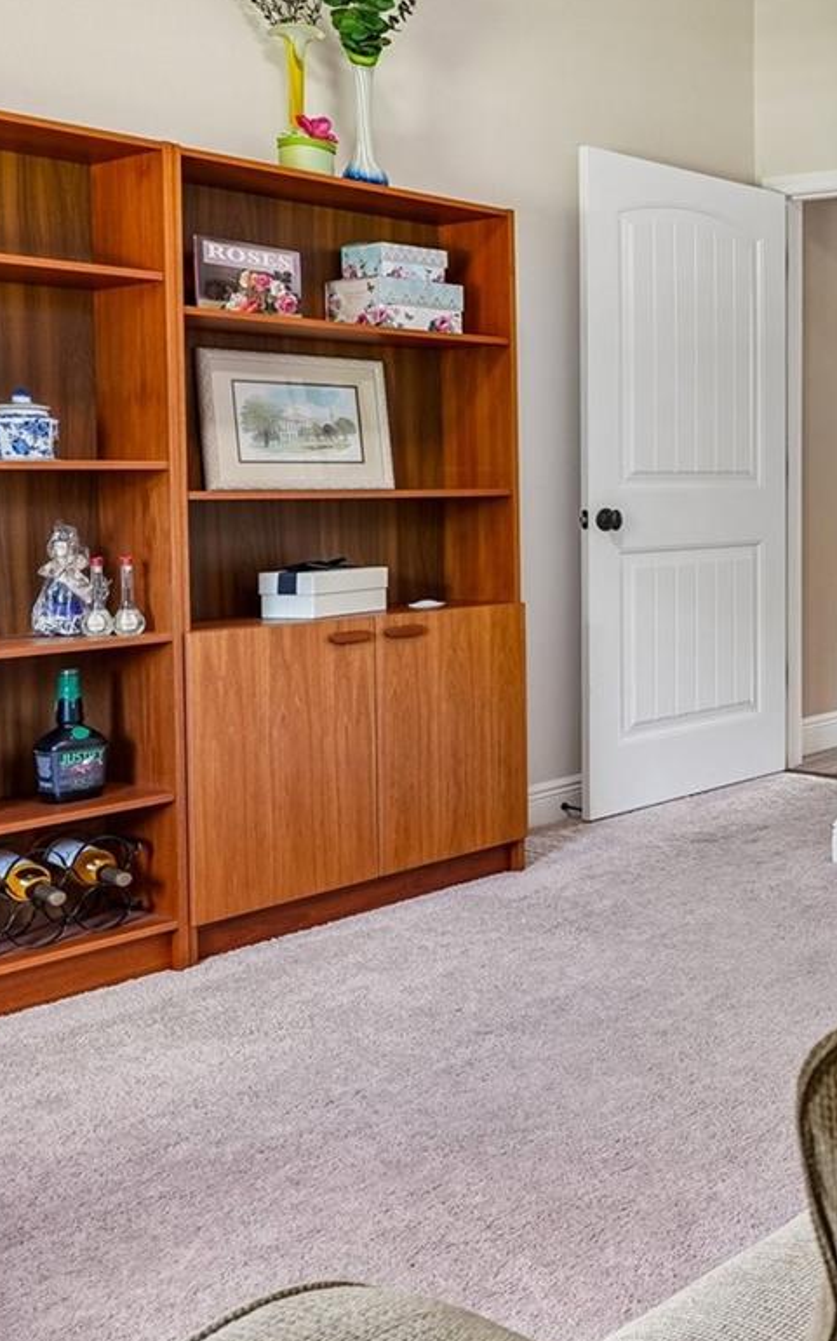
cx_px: 1175
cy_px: 470
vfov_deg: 53.2
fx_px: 1314
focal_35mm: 36
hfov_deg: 27.4
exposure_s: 1/8
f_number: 8
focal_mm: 17
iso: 400
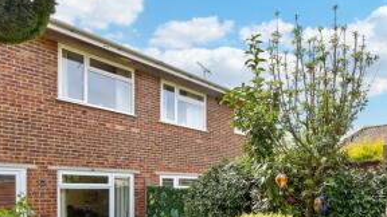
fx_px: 267
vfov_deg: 40.8
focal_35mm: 26
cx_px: 227
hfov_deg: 71.3
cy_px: 198
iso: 160
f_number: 8
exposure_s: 1/200
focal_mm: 10
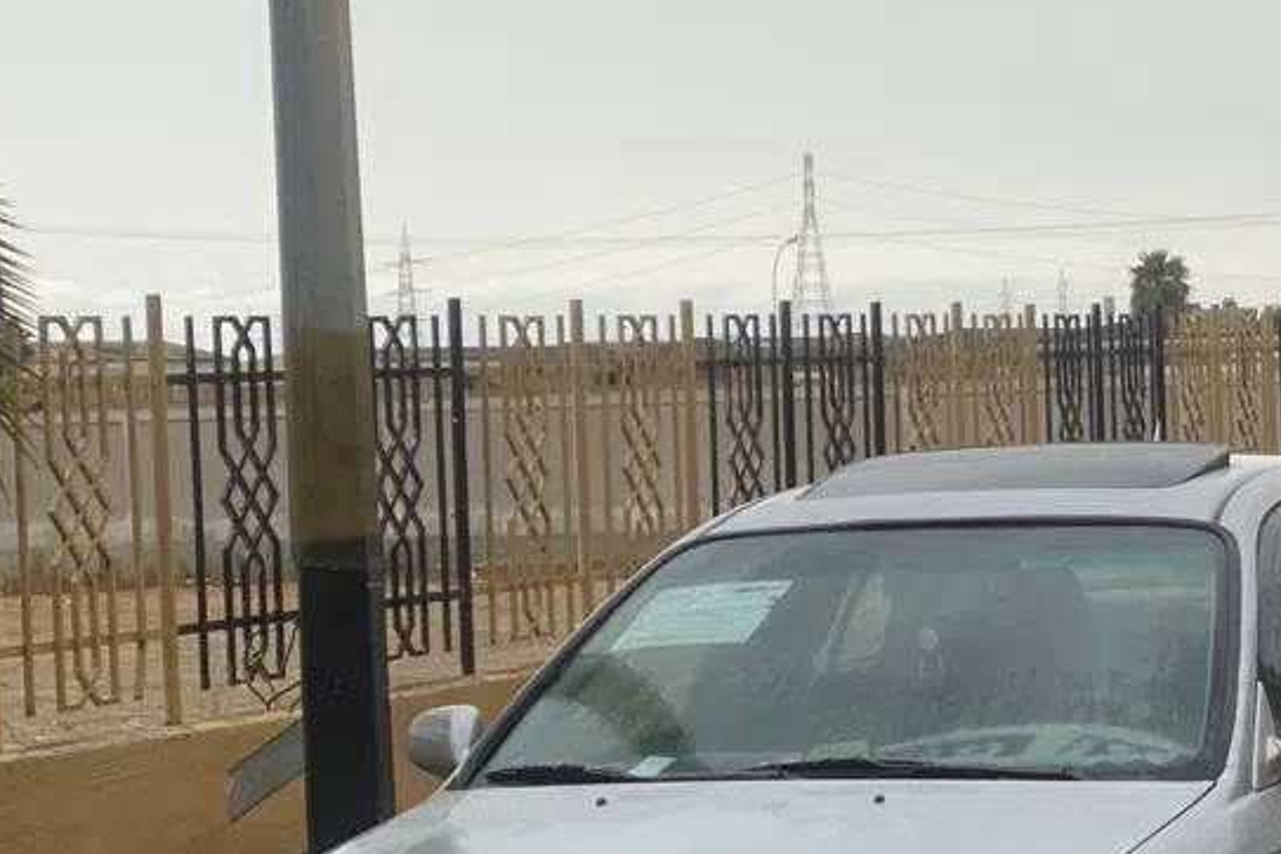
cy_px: 504
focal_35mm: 136
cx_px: 1073
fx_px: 4839
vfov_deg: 10.1
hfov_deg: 15.0
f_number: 2
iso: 20
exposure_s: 1/786
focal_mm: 6
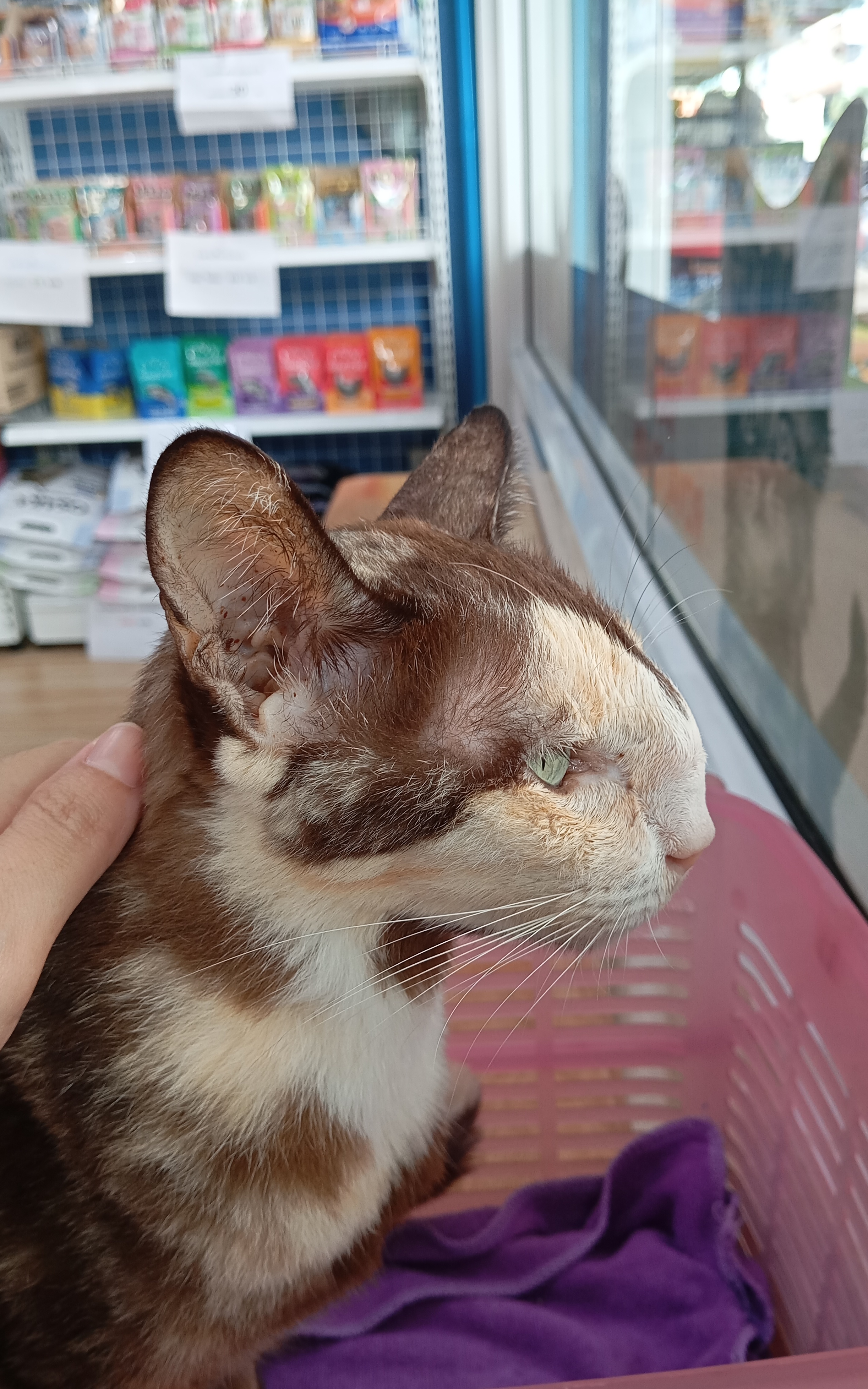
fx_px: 1173
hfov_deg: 40.6
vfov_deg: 61.2
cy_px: 693
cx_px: 434
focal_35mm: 31
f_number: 1.8
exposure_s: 1/50
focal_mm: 4.22
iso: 600
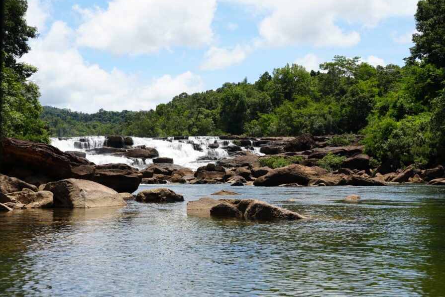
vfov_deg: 24.6
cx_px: 246
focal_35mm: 55
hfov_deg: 36.2
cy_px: 148
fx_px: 680
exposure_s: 1/160
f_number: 10
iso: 100
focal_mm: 48
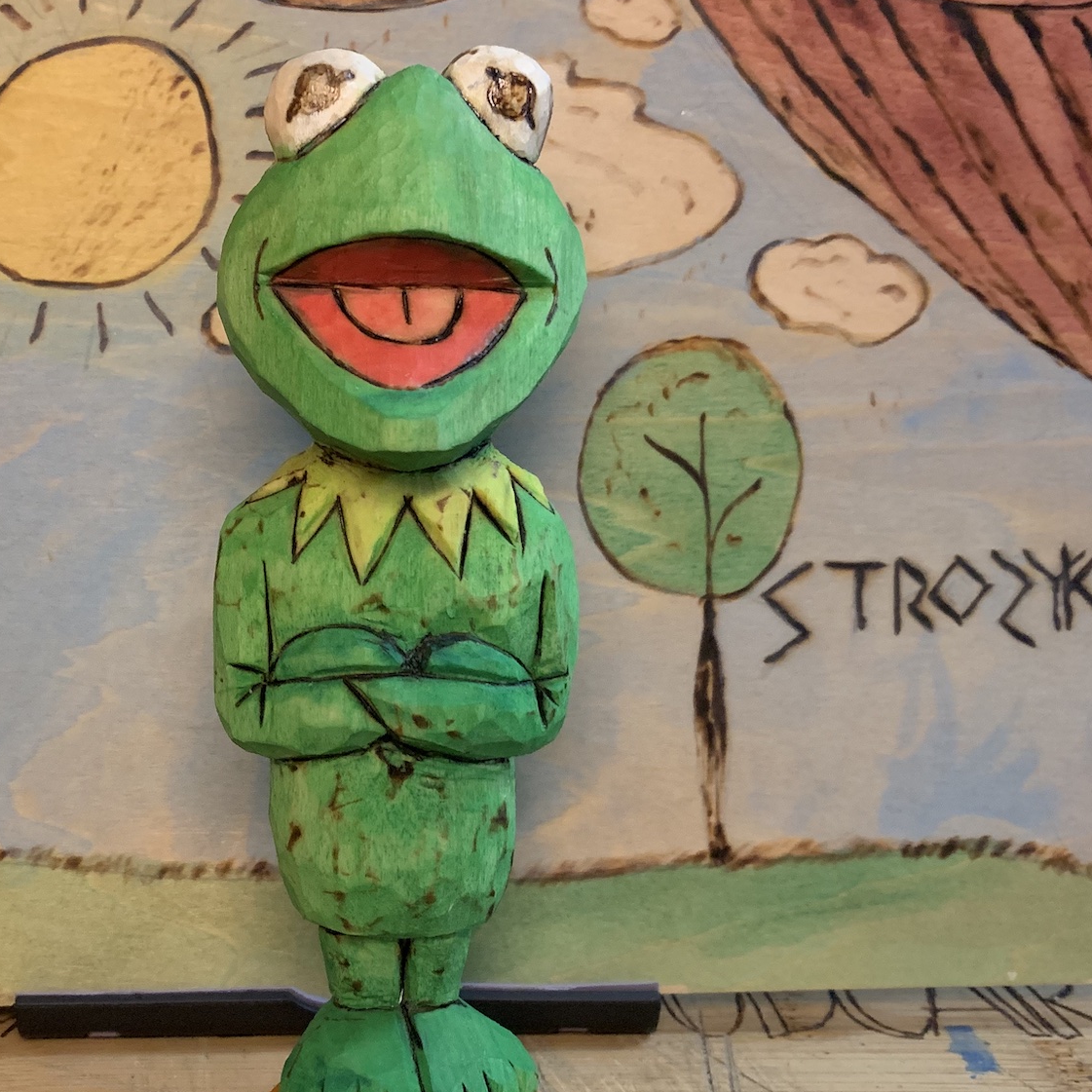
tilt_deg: -7.1
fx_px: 1463
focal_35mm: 41
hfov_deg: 40.3
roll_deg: -1.0
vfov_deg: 40.9
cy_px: 512
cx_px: 346
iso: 500
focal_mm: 4.25
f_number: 1.8
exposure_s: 1/30
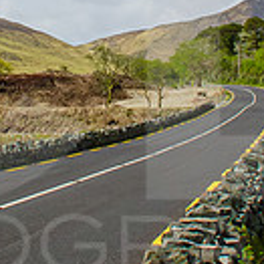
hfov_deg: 15.1
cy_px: 25
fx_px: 992
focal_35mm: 115
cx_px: 97
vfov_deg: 15.0
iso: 400
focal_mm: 18
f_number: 16
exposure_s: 1/250
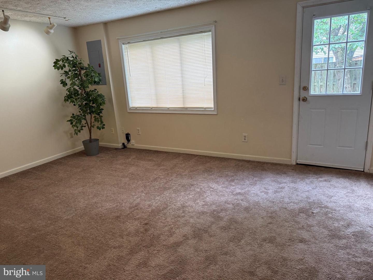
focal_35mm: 24
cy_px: 140
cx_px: 186
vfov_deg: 56.8
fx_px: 259
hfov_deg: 71.6
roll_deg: +3.6
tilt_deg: -15.4
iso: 250
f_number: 1.78
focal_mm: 6.76
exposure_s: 1/120
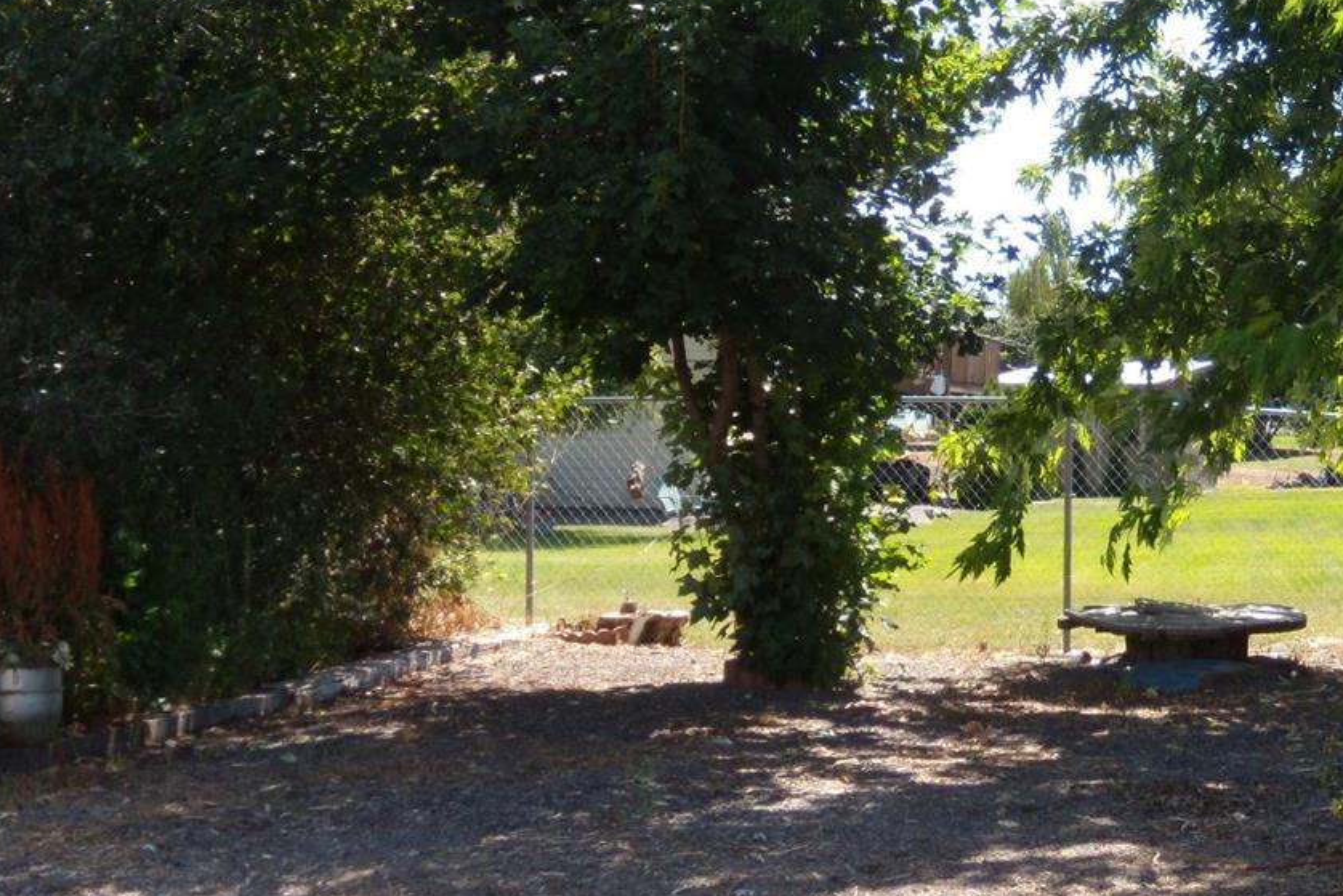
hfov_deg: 29.4
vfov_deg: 20.3
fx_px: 2500
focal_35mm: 67
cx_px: 1085
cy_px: 393
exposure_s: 1/200
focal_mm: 6.4
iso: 80
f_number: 3.6
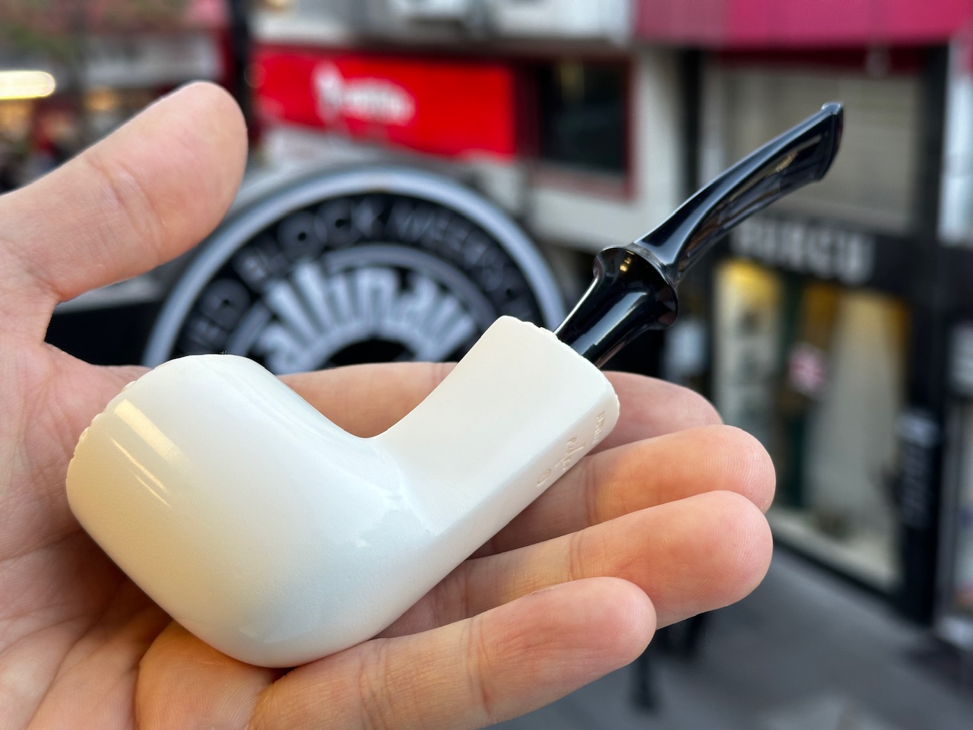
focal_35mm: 48
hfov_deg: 39.7
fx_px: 1349
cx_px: 486
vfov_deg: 30.3
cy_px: 365
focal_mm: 6.86
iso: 50
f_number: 1.78
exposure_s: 1/100
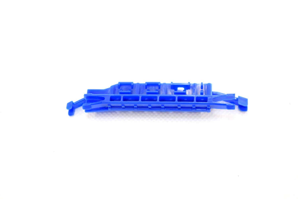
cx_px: 149
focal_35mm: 82
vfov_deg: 16.6
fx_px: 683
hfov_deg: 24.6
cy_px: 100
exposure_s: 1/125
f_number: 5.6
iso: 400
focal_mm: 55
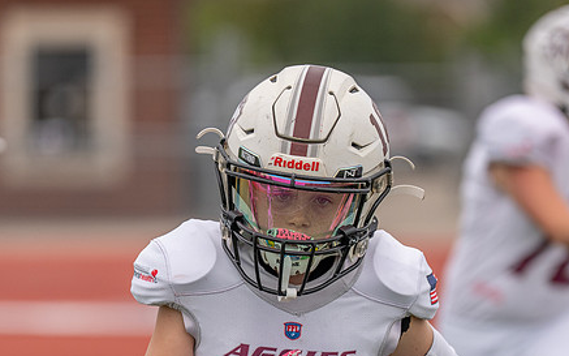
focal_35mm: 436
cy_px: 285
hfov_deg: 4.8
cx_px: 273
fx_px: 6760
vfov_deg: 3.0
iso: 320
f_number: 2.8
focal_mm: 200
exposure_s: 1/1250
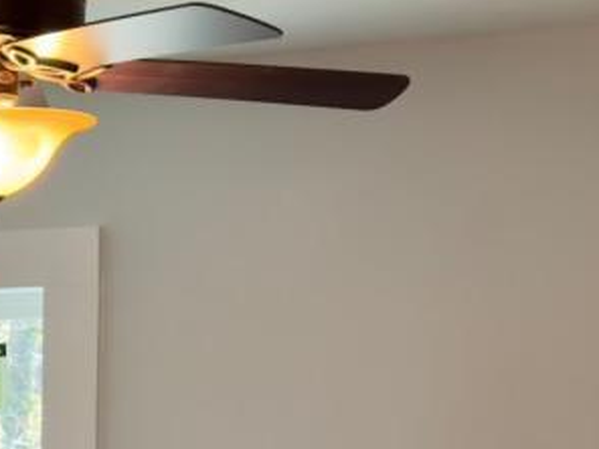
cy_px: 712
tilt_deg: -6.2
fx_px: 2526
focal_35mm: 146
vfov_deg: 9.8
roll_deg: +0.3
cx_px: -241
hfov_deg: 12.9
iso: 200
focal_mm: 6.76
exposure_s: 1/120
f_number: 1.78
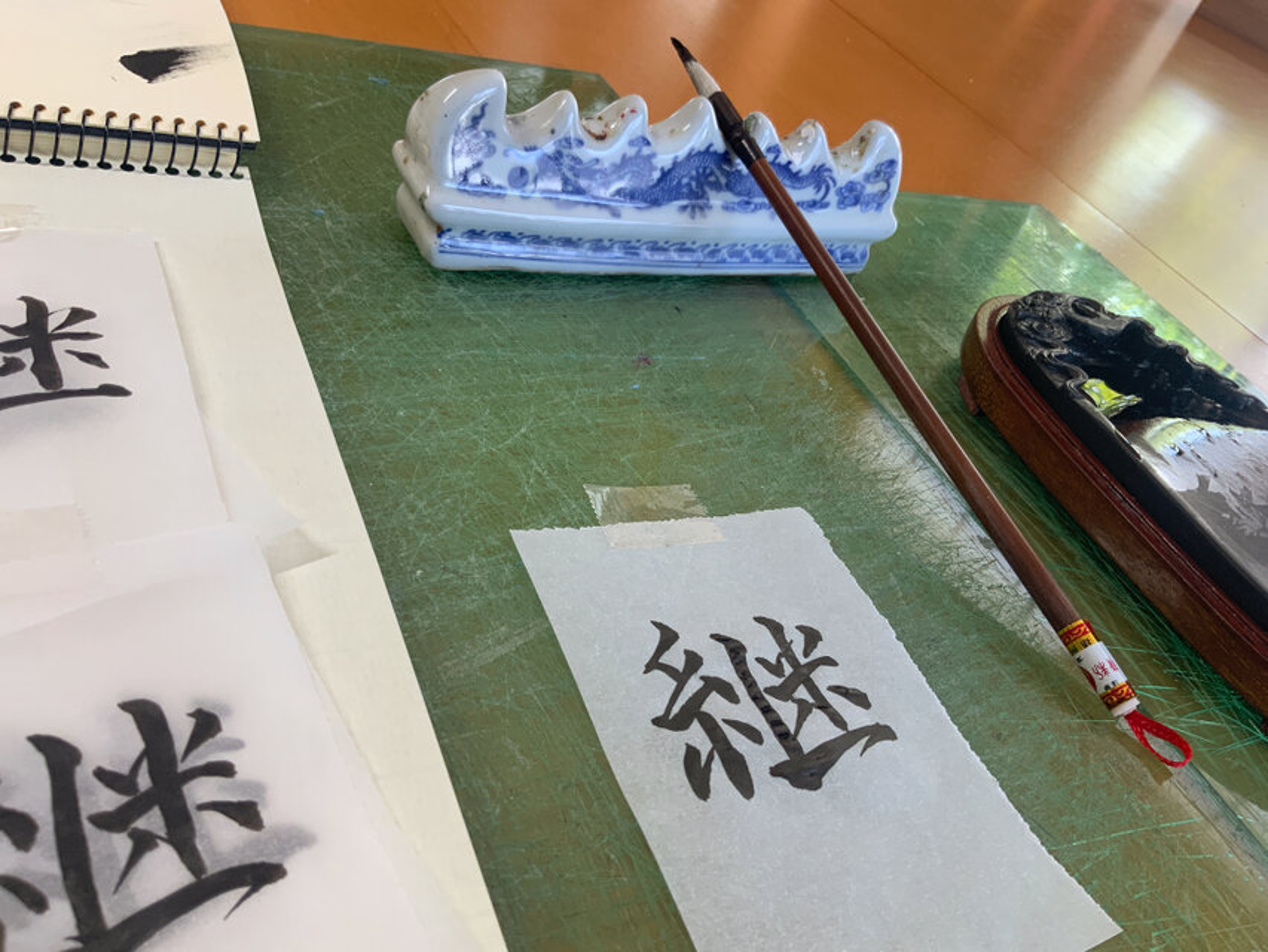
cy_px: 476
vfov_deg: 48.2
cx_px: 634
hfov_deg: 61.7
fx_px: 1062
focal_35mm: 29
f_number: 1.8
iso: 40
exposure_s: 1/103
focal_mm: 3
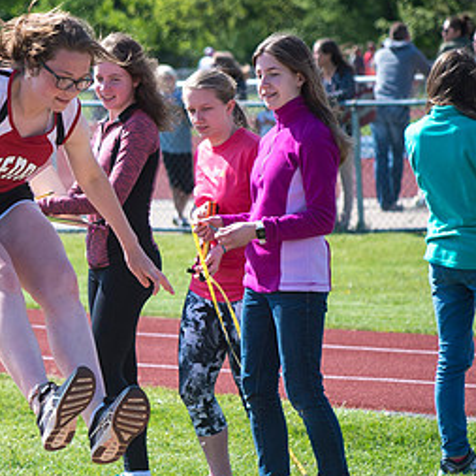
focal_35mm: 312
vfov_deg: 5.6
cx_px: 45
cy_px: 246
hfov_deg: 5.6
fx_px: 4854
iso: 1000
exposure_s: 1/2500
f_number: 6.3
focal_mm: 160
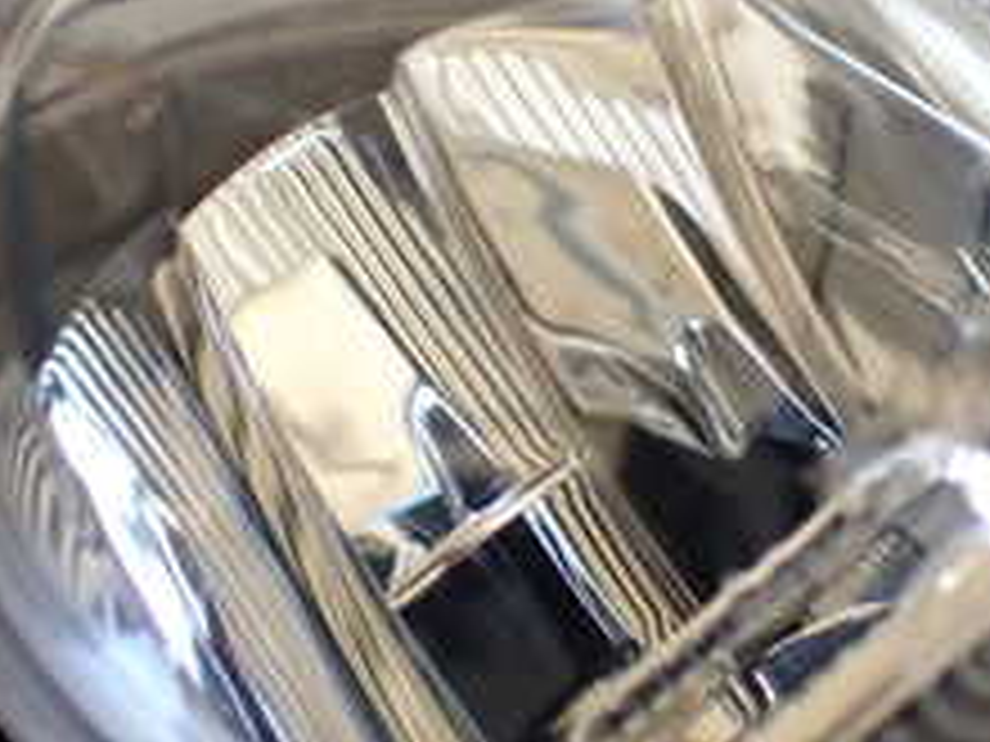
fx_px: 2345
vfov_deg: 18.0
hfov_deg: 23.8
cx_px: 540
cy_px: 283
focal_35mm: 82
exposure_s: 1/125
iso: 400
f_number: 2.3
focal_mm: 5.4
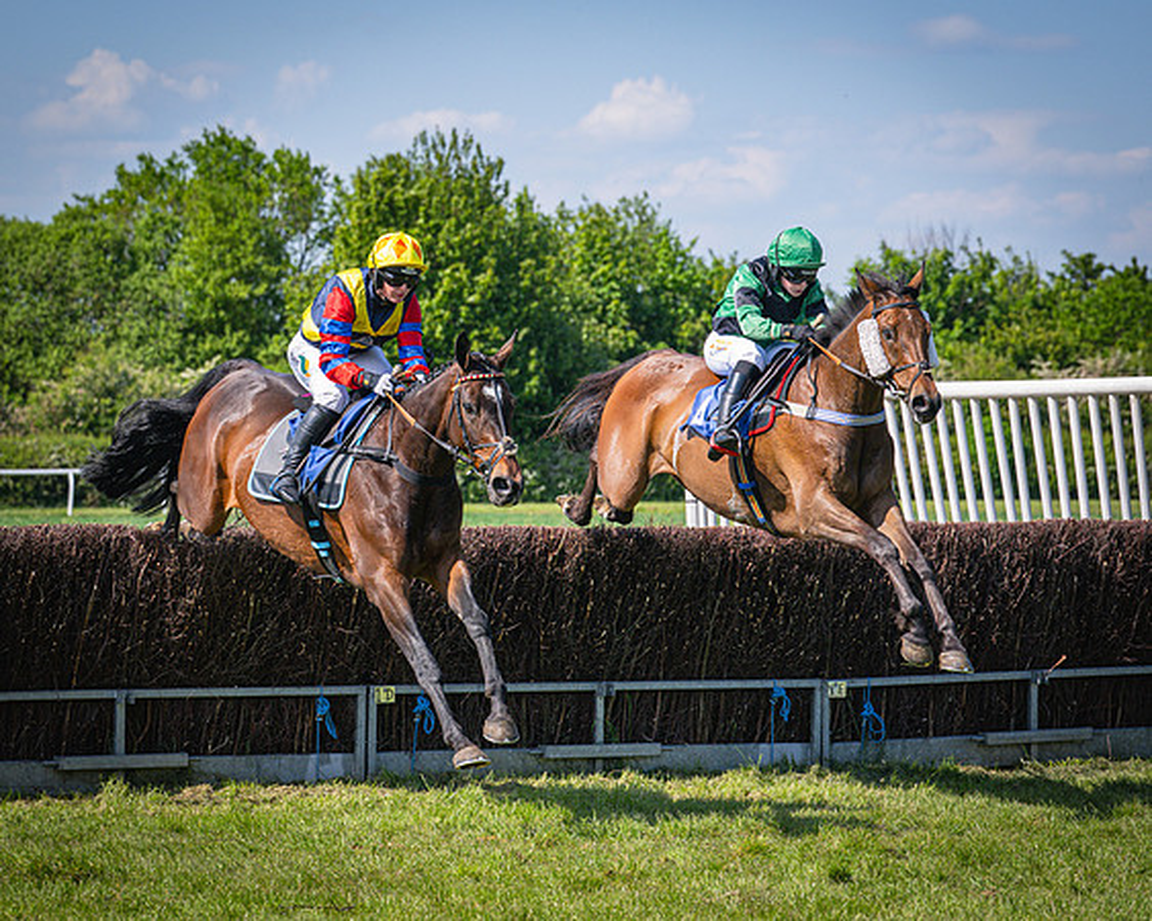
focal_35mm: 158
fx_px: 5370
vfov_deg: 9.8
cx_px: 665
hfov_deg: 12.2
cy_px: 449
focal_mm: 110
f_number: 5
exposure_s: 1/2000
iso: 400
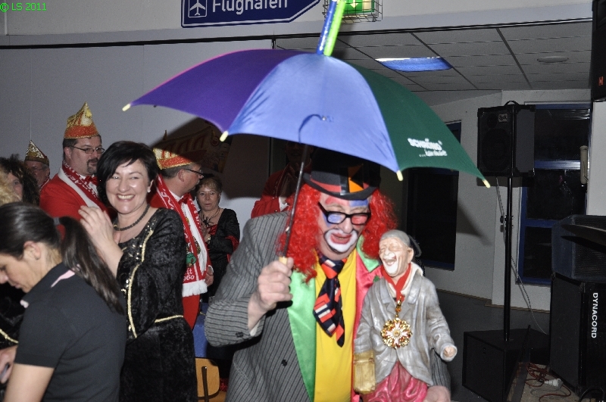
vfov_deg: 34.1
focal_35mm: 39
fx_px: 656
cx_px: 303
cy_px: 201
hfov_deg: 49.6
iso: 400
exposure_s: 1/60
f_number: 5
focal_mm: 26
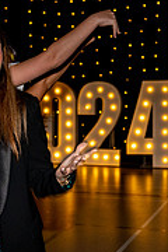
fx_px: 721
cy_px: 116
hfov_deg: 13.2
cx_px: 35
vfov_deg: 19.8
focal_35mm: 103
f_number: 4
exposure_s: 1/100
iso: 1250
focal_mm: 32
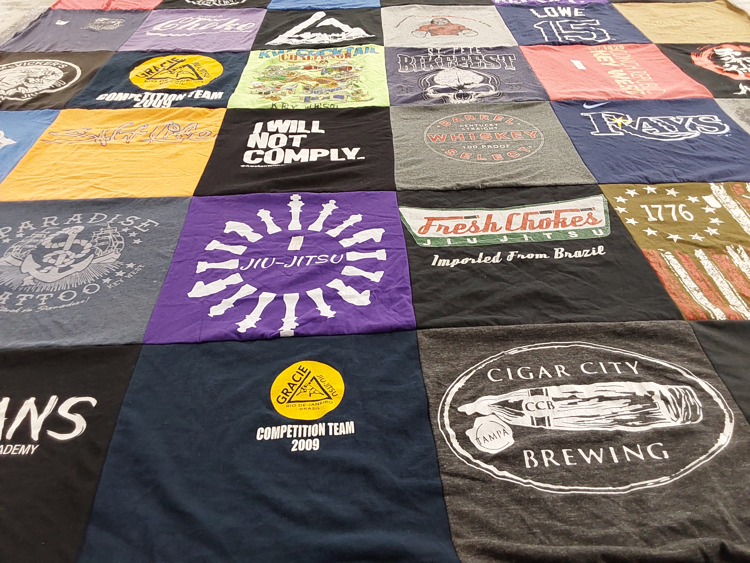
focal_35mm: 28
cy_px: 282
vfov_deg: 49.7
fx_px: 607
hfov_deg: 63.4
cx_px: 375
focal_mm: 2.91
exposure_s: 1/60
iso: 250
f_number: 1.9
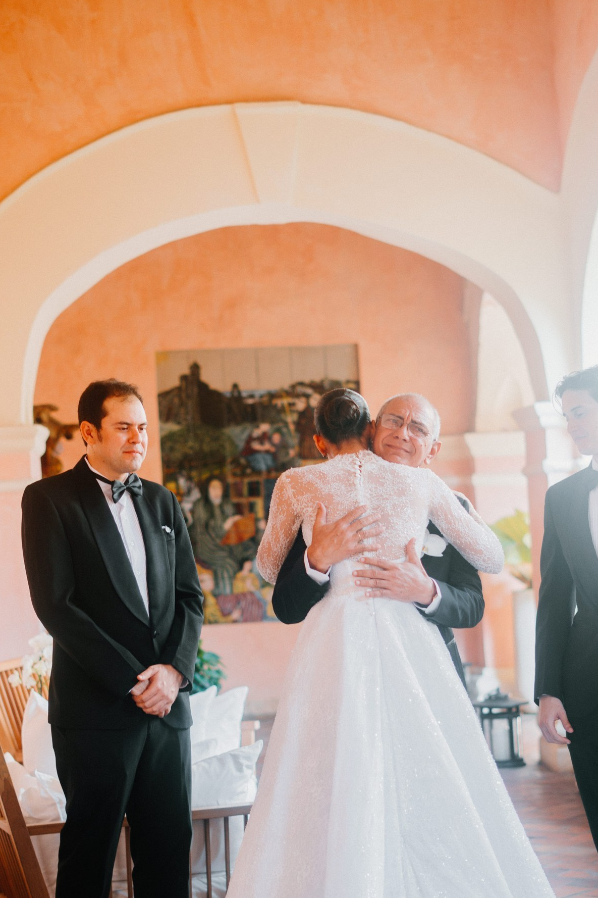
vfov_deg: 28.1
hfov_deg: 18.9
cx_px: 344
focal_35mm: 72
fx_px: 1794
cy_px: 499
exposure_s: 1/250
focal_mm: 50
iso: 250
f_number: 2
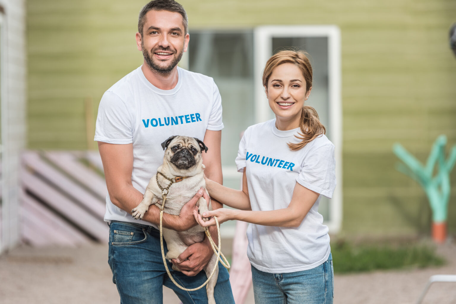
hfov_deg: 12.1
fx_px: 2154
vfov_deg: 8.1
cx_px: 228
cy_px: 152
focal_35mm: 170
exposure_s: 1/400
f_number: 3.2
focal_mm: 170
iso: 125
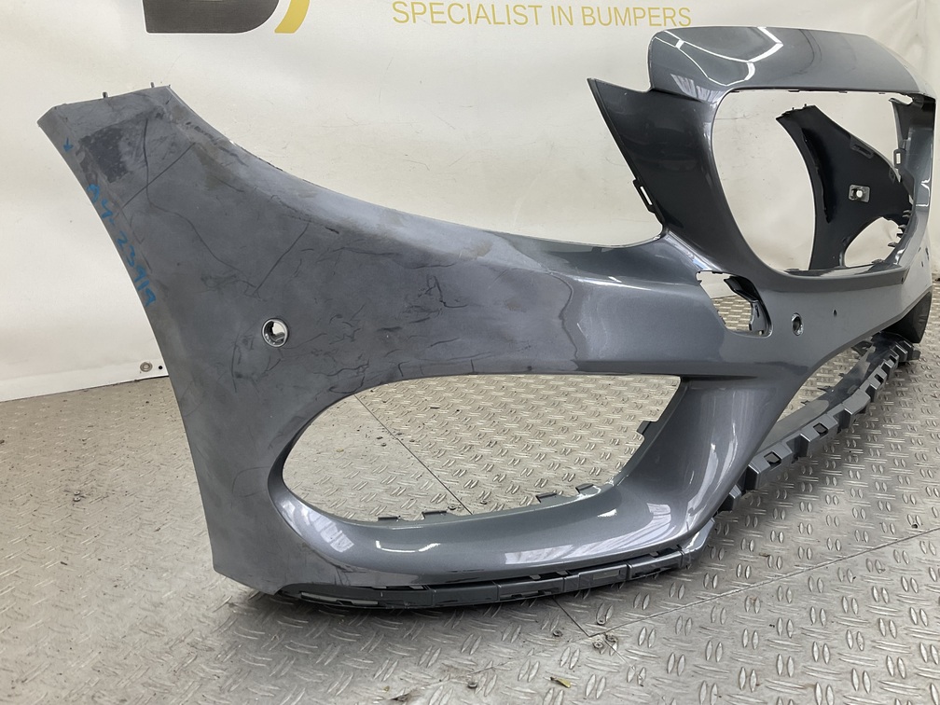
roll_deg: +1.9
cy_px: 352
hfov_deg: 61.7
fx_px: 787
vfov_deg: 48.2
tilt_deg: -15.3
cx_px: 470
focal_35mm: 29
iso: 32
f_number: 1.8
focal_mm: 3
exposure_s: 1/120
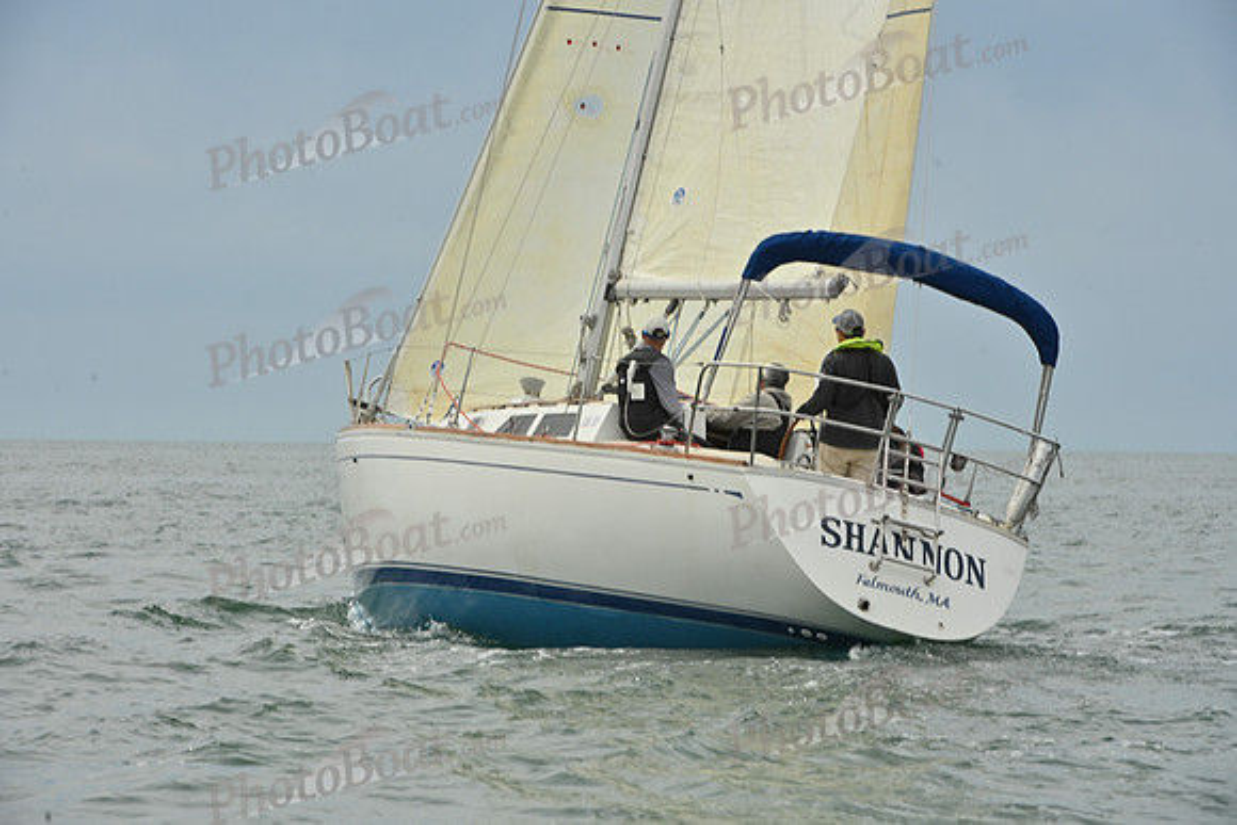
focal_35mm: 200
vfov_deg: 6.9
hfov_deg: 10.3
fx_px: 6874
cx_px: 618
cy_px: 412
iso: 320
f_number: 13
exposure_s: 1/800
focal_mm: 200
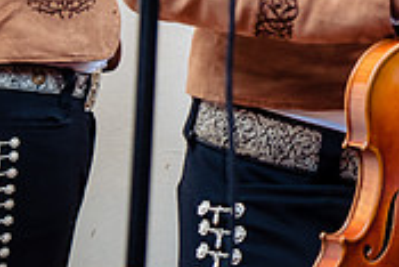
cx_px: 654
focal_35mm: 205
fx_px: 2274
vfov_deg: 6.6
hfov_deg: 9.6
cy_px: -122
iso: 1250
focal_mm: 62
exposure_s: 1/200
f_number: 6.3
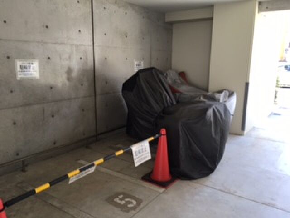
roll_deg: -0.7
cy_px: 109
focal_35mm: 29
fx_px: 243
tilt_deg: -9.5
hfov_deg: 61.7
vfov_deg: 48.2
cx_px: 145
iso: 32
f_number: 2.2
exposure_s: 1/60
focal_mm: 4.15
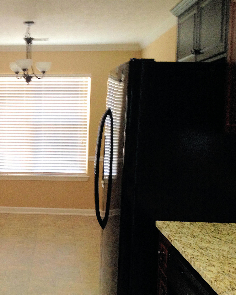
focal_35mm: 51
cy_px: 152
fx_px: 445
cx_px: 23
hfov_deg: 28.5
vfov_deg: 36.7
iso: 125
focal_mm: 4.28
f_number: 2.4
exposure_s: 1/20
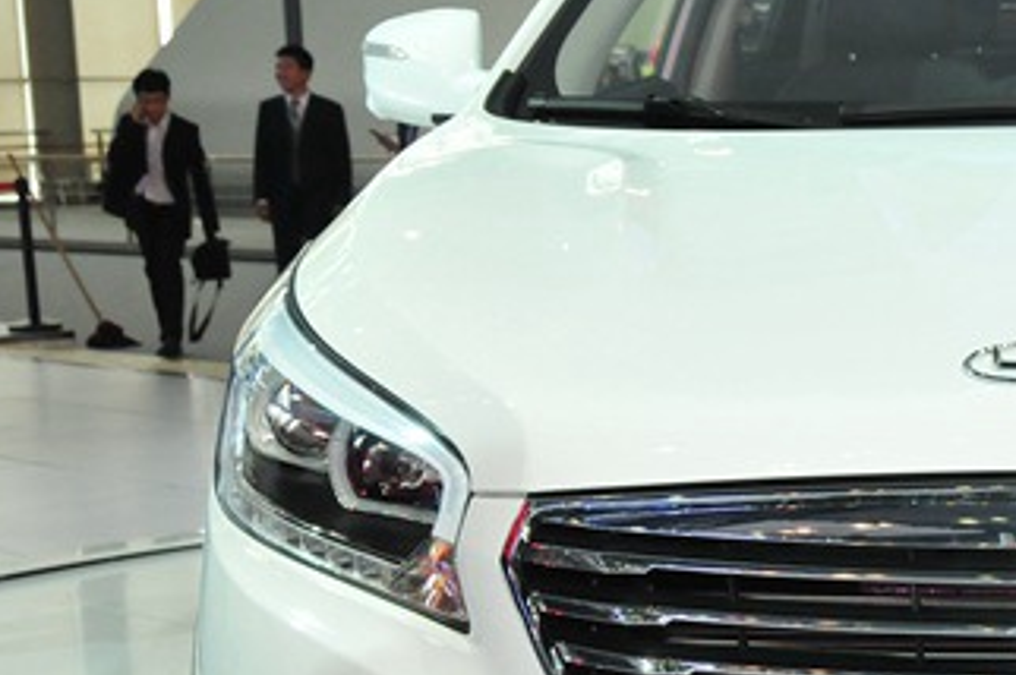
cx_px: 1048
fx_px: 2312
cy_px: 509
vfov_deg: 16.5
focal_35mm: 82
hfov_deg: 23.6
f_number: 5.6
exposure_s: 1/100
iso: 800
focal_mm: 22
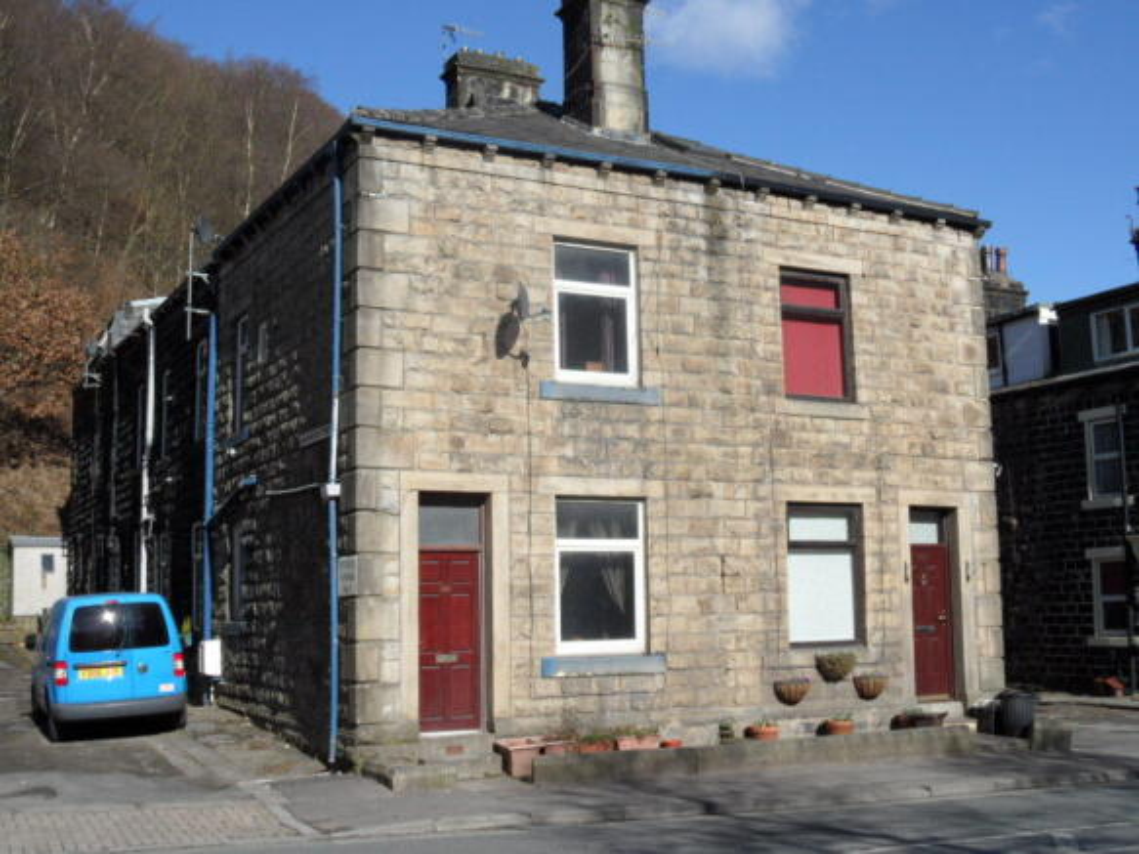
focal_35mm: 40
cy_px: 427
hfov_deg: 46.8
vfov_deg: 35.9
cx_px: 570
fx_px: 1316
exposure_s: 1/750
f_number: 3.6
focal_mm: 6.5
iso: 80
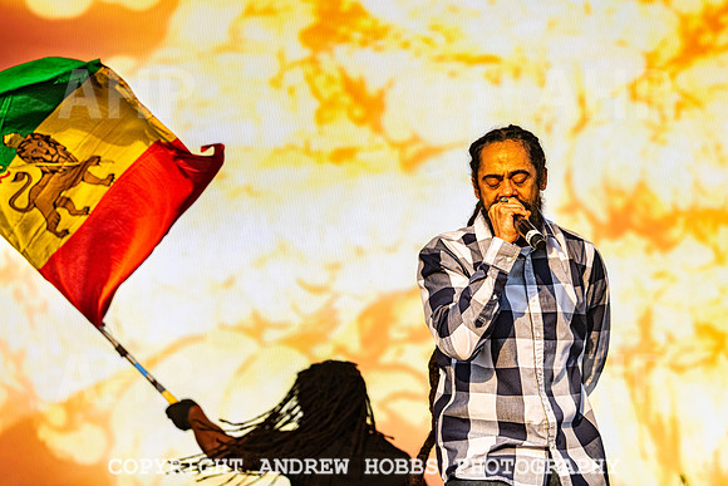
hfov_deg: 17.3
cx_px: 522
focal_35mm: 118
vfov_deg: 11.6
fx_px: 2380
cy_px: 137
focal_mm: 82
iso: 640
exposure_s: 1/5000
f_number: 2.8
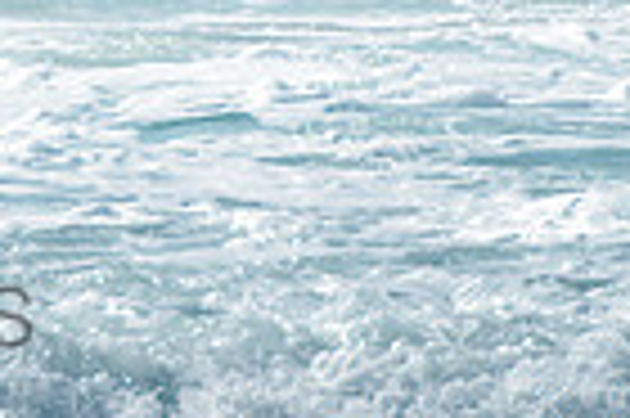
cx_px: -339
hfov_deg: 1.0
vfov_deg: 0.7
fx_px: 35518
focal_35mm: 2032
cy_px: -495
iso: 200
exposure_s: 1/1600
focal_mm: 400
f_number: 8
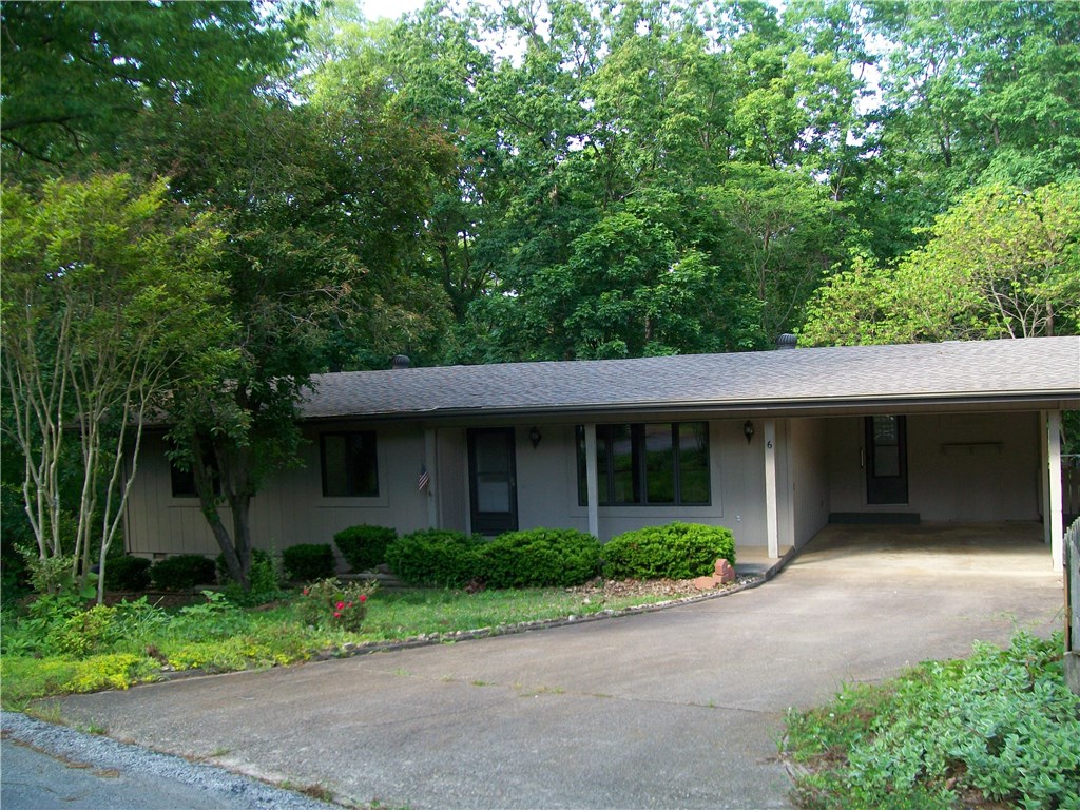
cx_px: 540
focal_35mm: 34
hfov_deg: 54.0
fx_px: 1061
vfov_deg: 41.8
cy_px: 405
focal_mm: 6.1
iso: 64
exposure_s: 1/80
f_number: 2.7
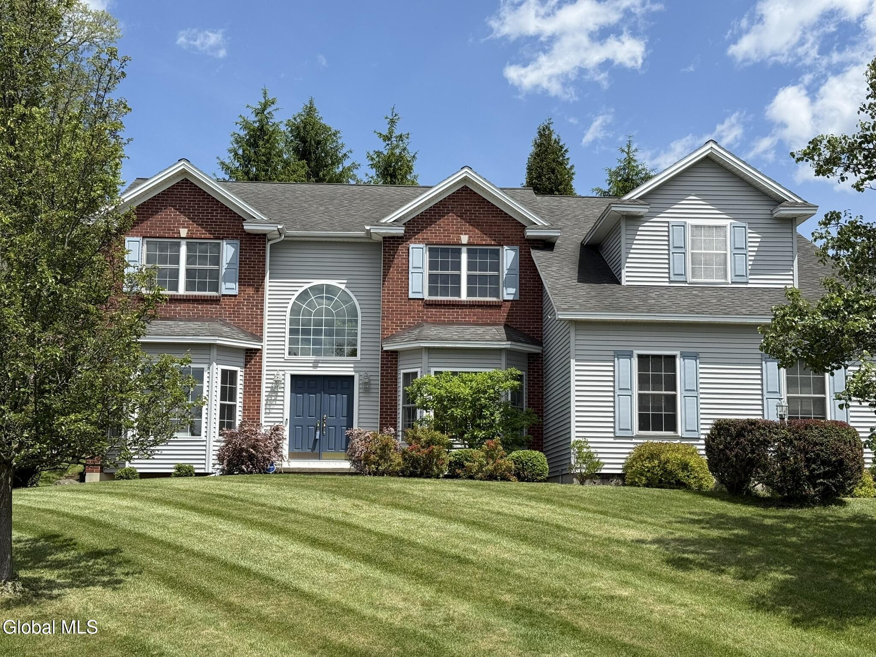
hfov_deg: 39.7
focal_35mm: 48
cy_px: 328
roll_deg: +0.1
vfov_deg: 30.3
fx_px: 1215
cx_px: 438
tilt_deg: +8.4
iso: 80
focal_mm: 6.76
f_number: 1.78
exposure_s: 1/6024
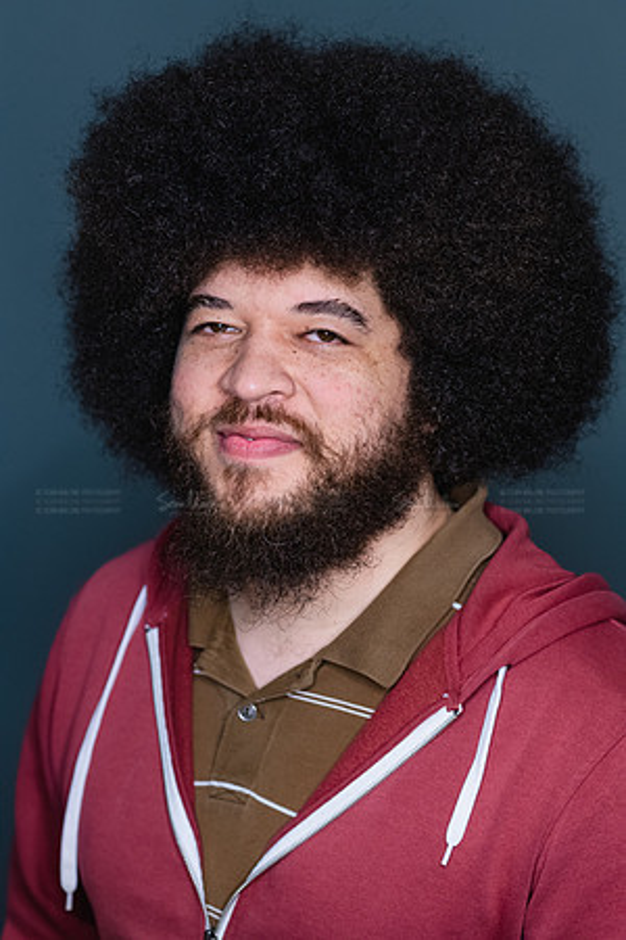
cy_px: 470
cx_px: 313
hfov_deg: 16.1
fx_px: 2217
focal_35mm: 85
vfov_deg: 23.9
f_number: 3.5
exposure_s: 1/200
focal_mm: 85
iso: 2000
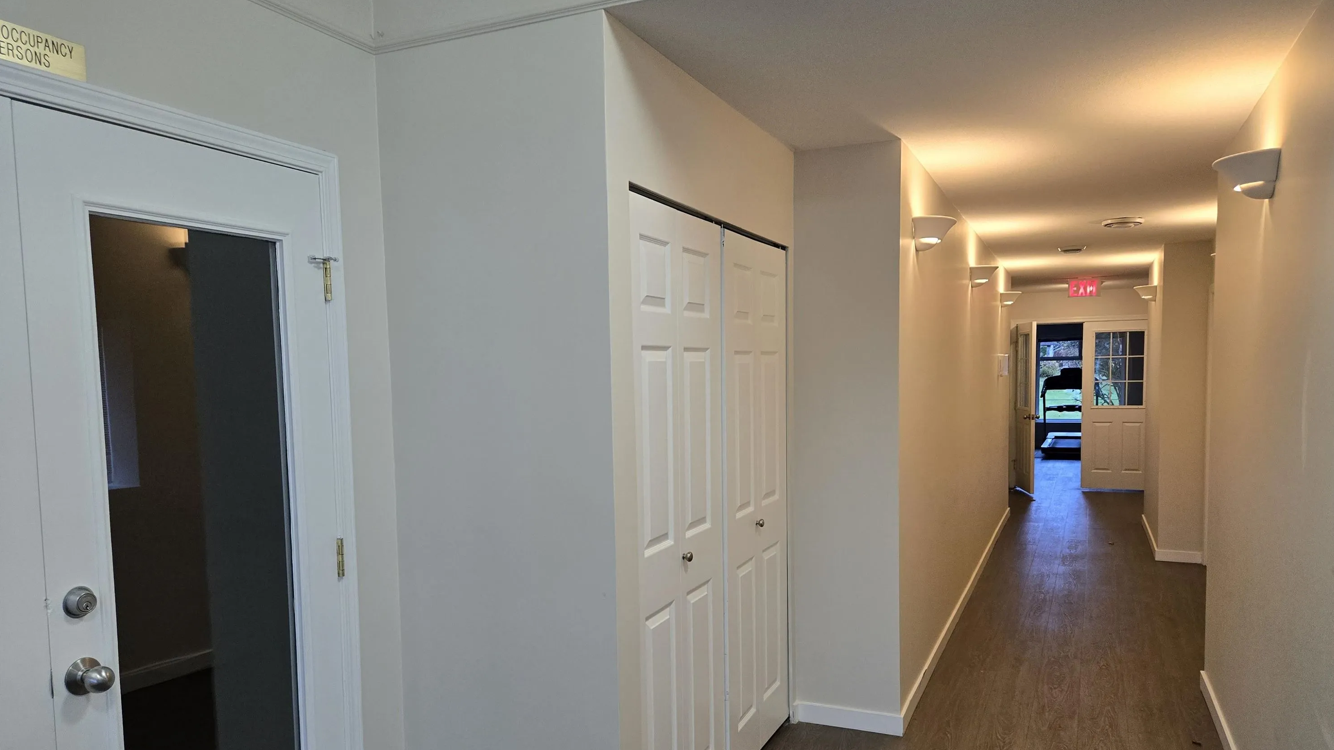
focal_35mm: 26
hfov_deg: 71.9
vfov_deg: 44.1
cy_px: 454
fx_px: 920
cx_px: 690
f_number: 1.8
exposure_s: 1/120
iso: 200
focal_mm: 5.4
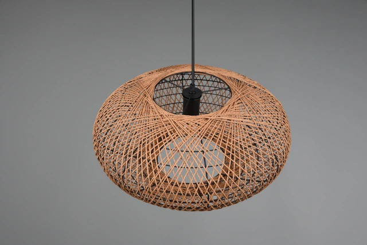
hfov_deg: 50.7
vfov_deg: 35.1
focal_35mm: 38
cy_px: 122
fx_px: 387
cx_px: 184
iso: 100
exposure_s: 1/8
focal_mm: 38
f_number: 13
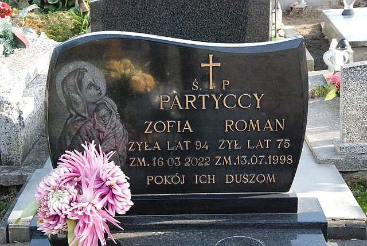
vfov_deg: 19.0
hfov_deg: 28.0
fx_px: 735
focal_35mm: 72
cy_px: 123
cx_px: 184
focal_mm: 48
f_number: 9
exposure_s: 1/320
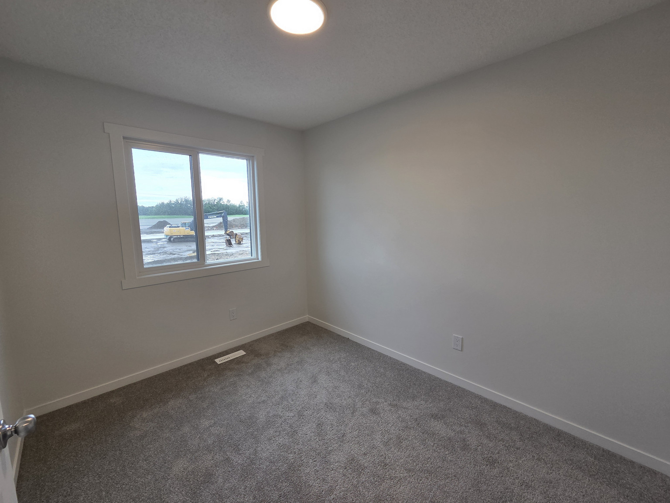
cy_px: 252
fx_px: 252
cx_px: 335
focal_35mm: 13
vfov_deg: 89.9
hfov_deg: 106.2
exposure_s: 1/120
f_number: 2.2
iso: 64
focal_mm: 2.2
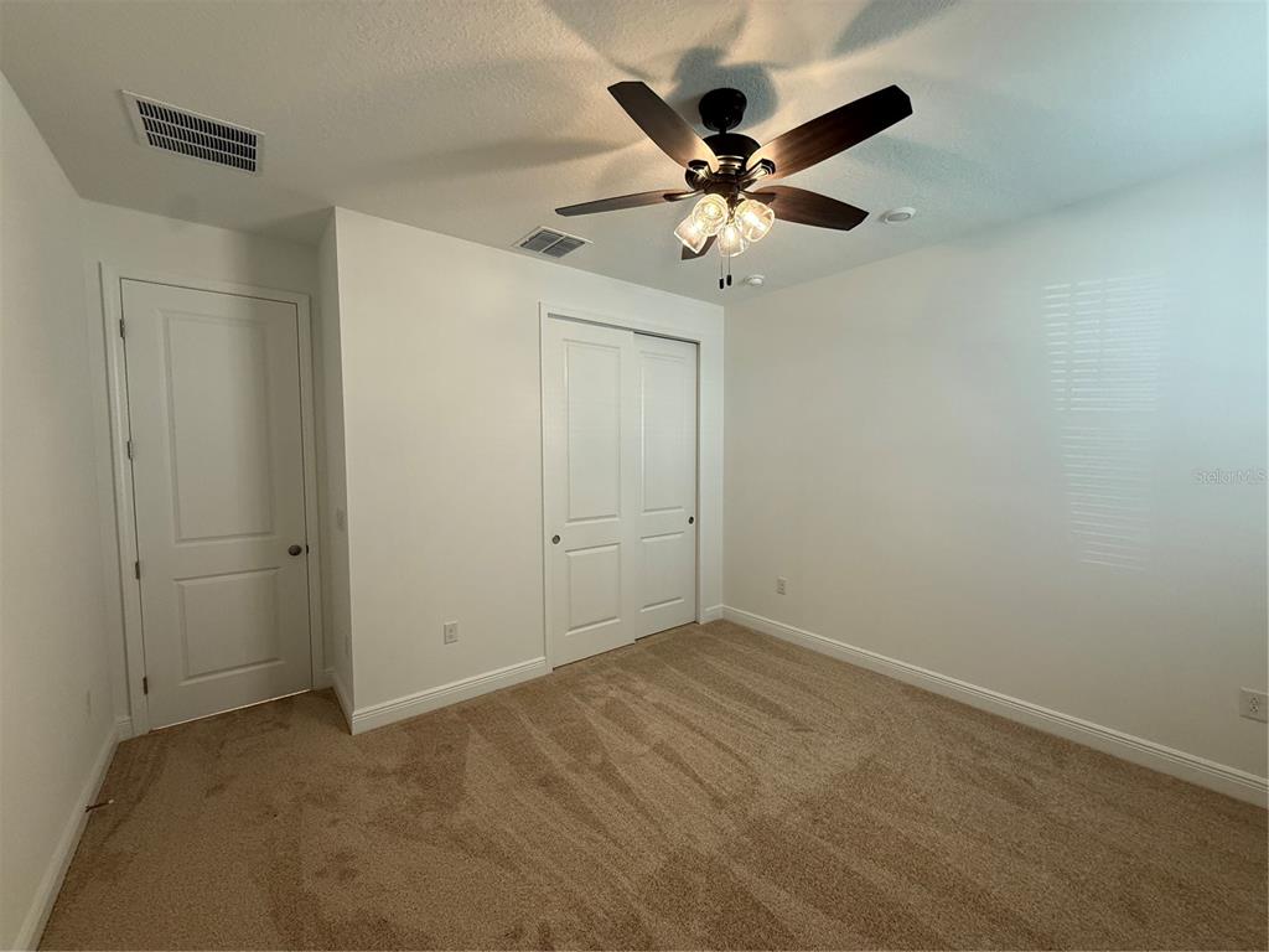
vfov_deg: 85.7
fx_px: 513
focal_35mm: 14
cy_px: 476
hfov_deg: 102.1
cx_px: 634
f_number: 2.2
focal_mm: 2.22
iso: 200
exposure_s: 1/120
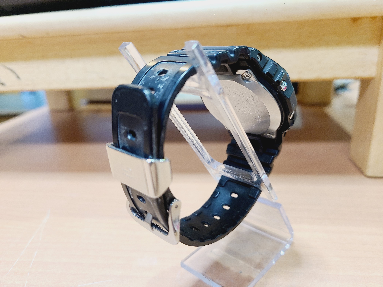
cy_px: 144
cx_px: 192
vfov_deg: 53.1
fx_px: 288
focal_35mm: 26
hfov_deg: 67.3
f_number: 1.8
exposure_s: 1/50
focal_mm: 5.4
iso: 200
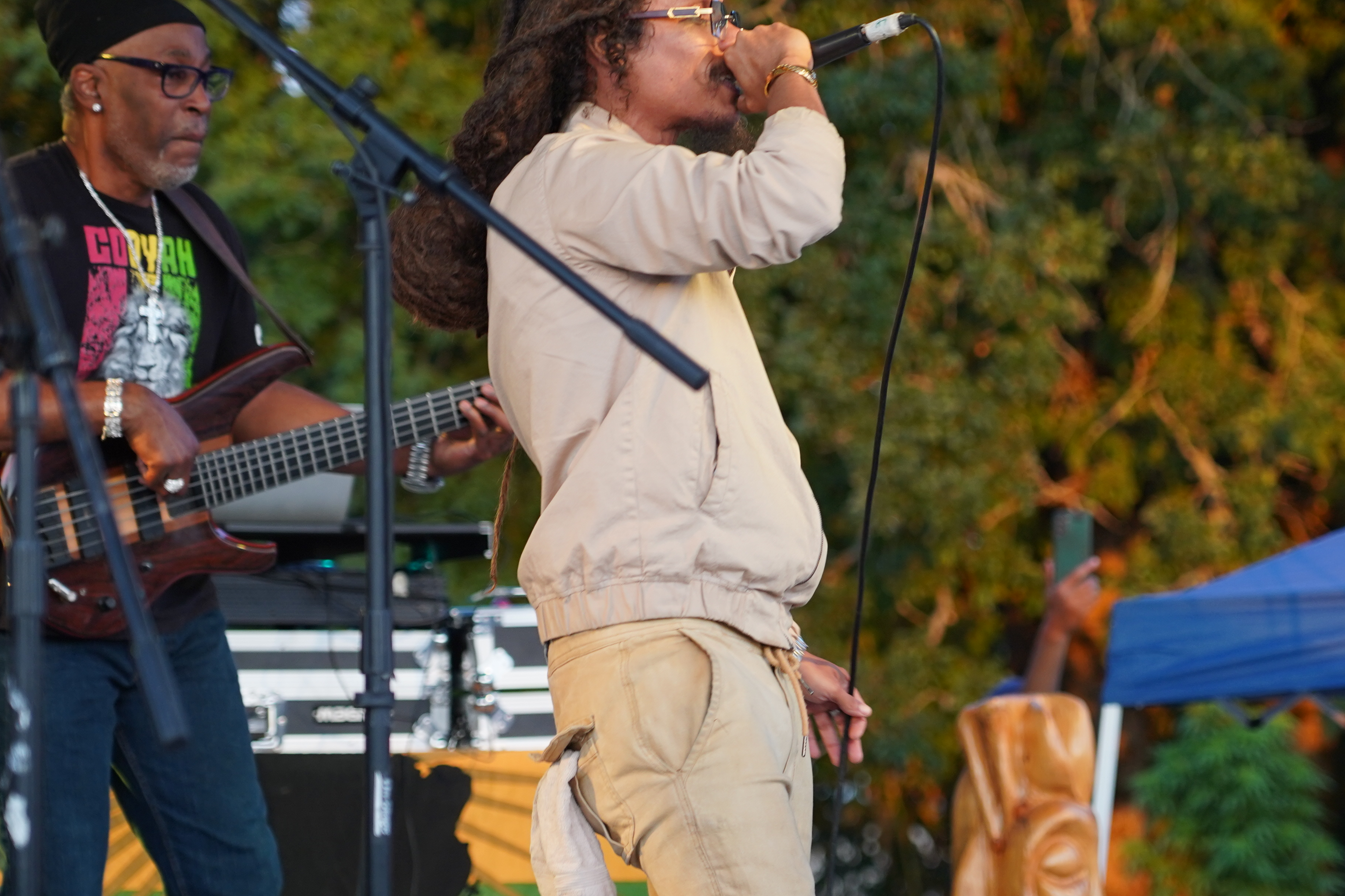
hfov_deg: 11.9
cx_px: 855
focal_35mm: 172
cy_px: 468
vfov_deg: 8.0
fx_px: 6426
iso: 640
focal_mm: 105
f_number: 4
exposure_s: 1/160
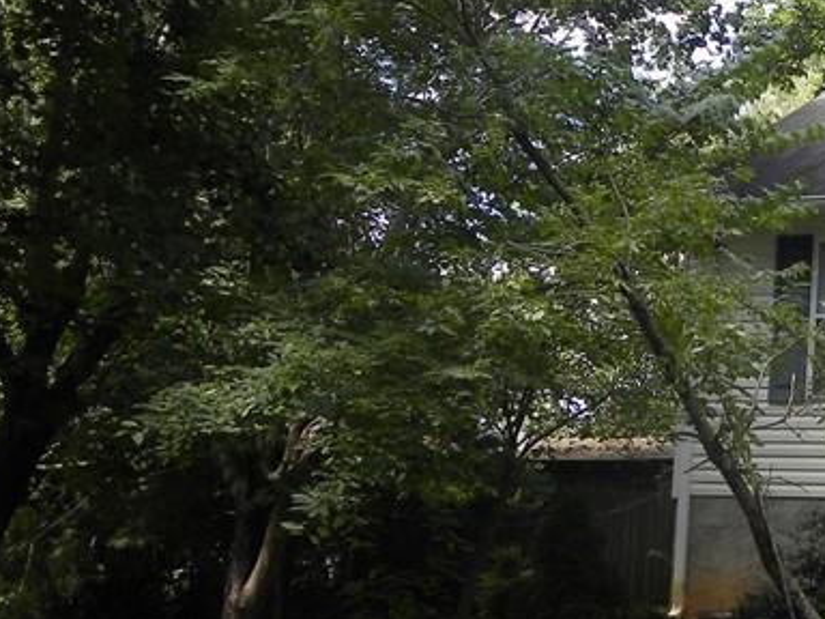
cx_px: 904
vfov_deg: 16.1
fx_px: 2097
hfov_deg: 21.2
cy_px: -127
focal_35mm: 88
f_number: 3.5
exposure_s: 1/130
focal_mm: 5.9
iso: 64
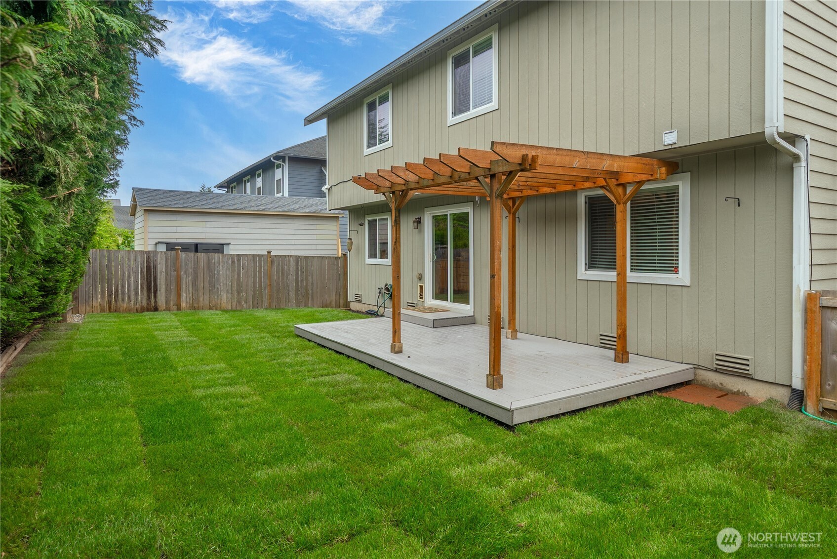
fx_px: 465
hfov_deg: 83.9
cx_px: 418
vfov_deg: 62.0
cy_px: 280
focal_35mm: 20
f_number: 7.1
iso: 80
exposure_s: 1/30
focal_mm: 20
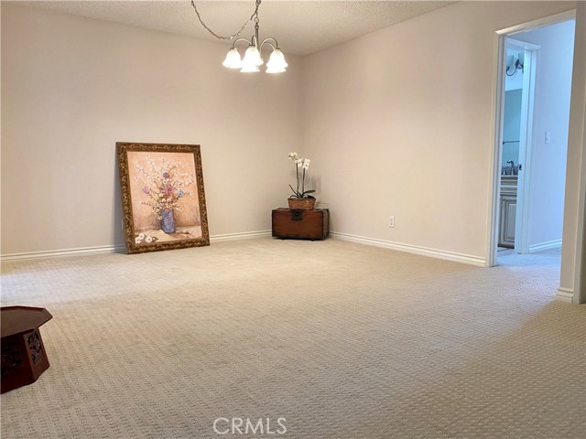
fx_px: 440
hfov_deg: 67.3
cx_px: 293
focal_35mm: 26
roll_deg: -0.3
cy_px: 220
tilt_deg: -2.3
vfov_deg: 53.1
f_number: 1.8
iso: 80
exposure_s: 1/60
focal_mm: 4.25
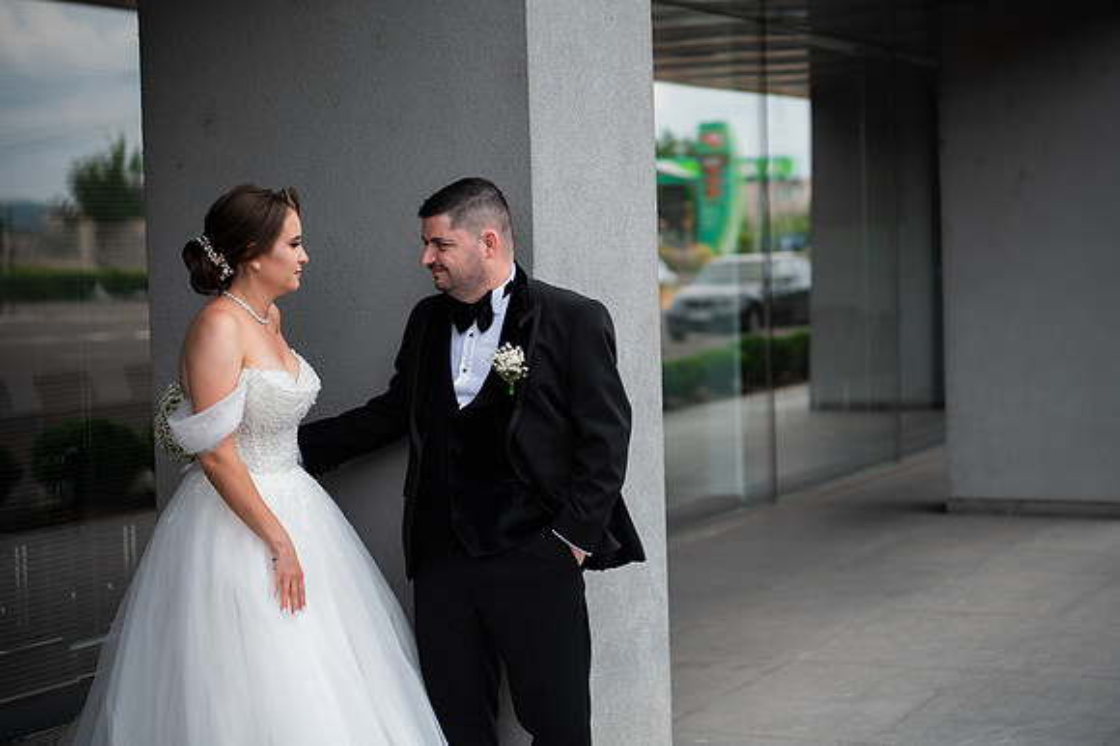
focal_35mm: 75
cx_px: 560
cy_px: 373
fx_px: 2332
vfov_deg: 18.2
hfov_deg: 27.0
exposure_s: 1/800
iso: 200
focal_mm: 75
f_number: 2.8
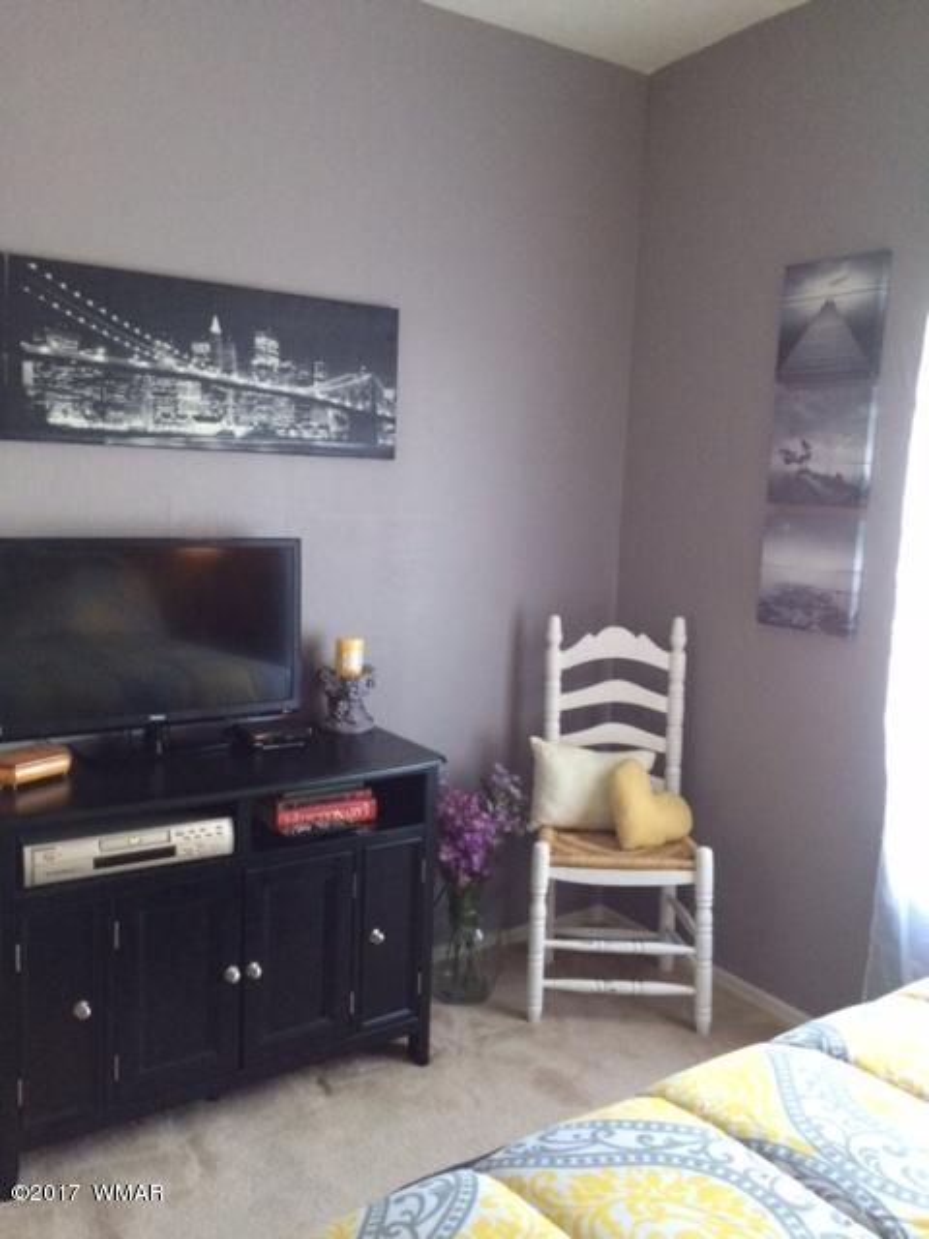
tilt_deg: -9.7
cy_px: 620
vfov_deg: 61.7
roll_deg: -0.7
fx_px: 1038
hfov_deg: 48.2
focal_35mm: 29
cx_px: 464
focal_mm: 4.15
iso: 160
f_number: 2.2
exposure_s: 1/30
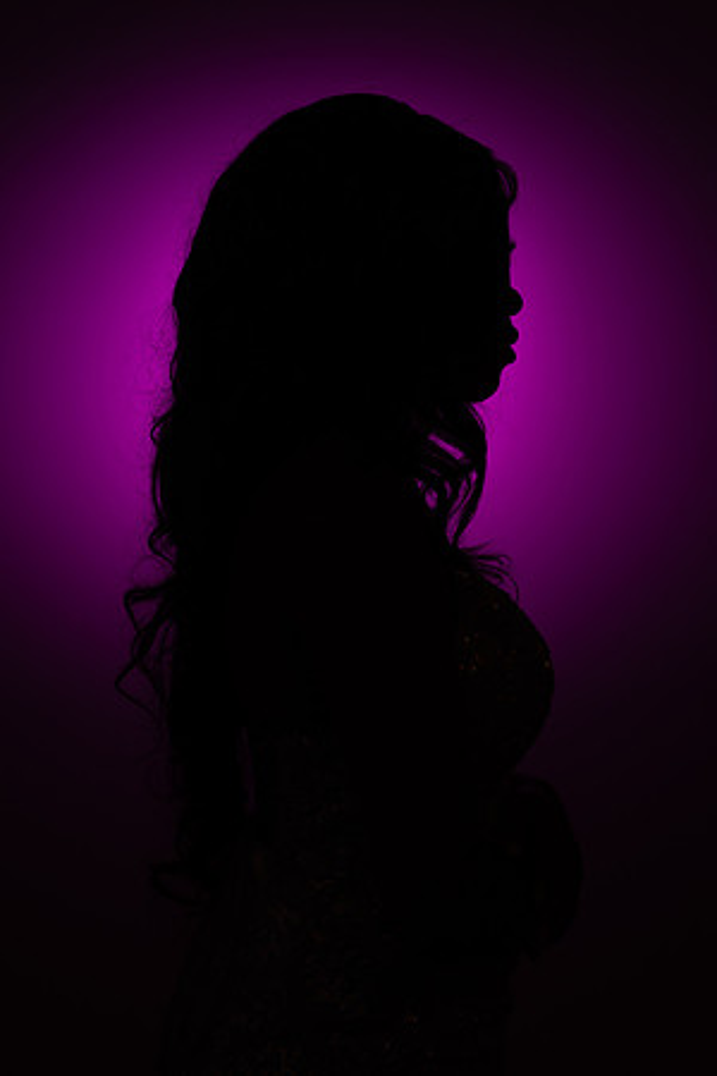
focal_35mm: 76
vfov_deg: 26.7
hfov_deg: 17.9
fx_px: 2270
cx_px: 358
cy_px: 538
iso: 800
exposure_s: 1/1600
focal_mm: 76
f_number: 3.2
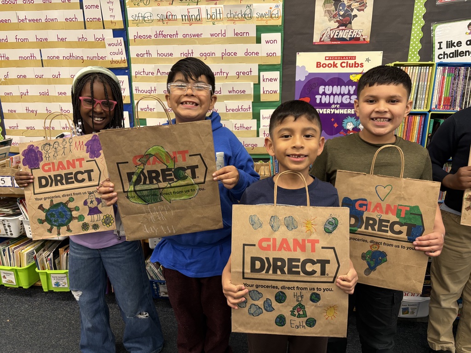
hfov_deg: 67.3
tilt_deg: -14.9
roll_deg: +0.4
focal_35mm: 26
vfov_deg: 53.1
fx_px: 354
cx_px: 236
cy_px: 176
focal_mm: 5.96
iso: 160
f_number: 1.6
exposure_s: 1/60
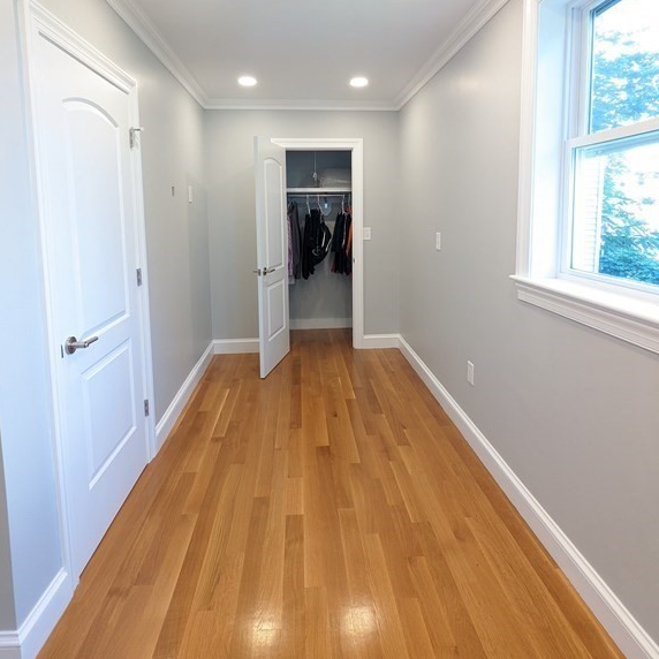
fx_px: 409
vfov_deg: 76.5
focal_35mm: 19
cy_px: 253
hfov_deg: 77.7
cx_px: 328
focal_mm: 2.35
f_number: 2.2
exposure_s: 1/120
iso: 300
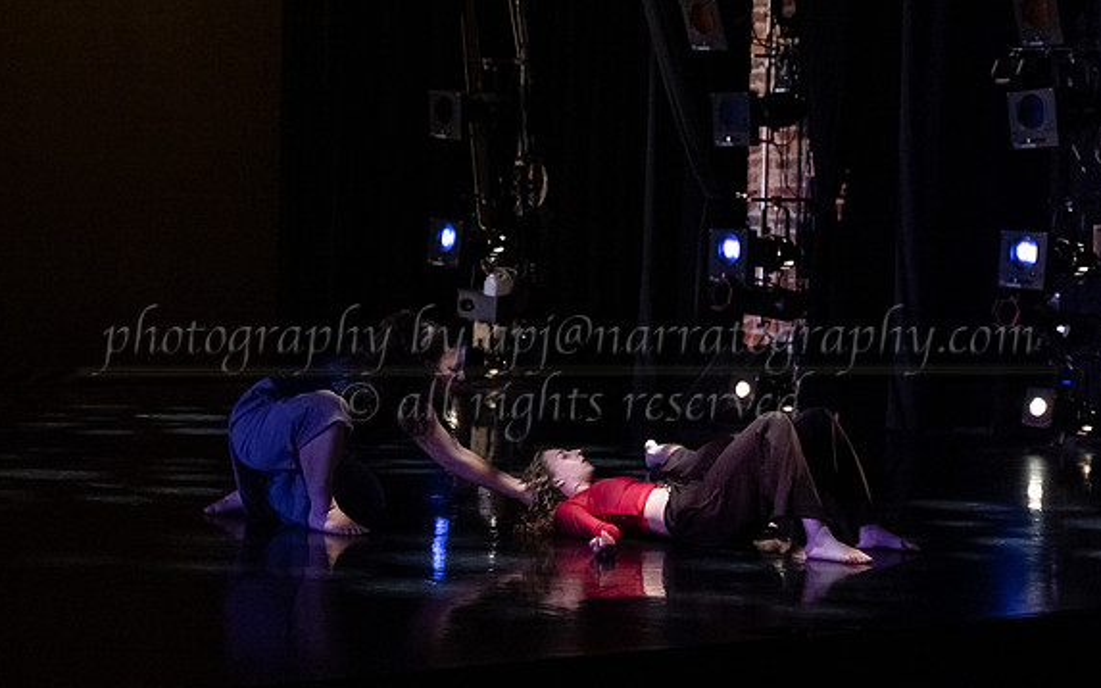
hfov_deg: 19.9
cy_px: 313
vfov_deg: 12.6
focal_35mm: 104
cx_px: 741
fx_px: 3120
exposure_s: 1/400
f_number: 3.2
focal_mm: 75
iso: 4000
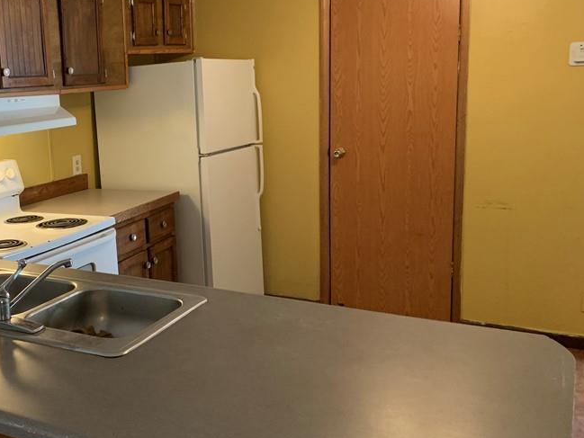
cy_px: 203
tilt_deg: -6.5
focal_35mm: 41
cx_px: 155
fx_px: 692
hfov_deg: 44.4
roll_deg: +0.7
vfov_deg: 35.1
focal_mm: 4.25
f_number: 1.8
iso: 250
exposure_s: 1/60
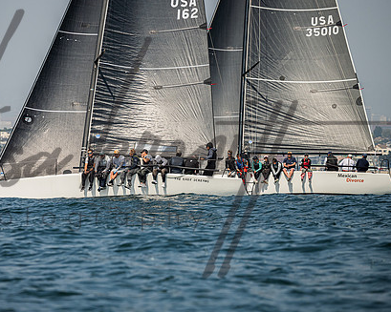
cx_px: 155
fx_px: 4153
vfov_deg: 4.3
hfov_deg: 5.4
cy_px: 146
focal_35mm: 359
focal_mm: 260
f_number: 5
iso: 320
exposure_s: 1/4000
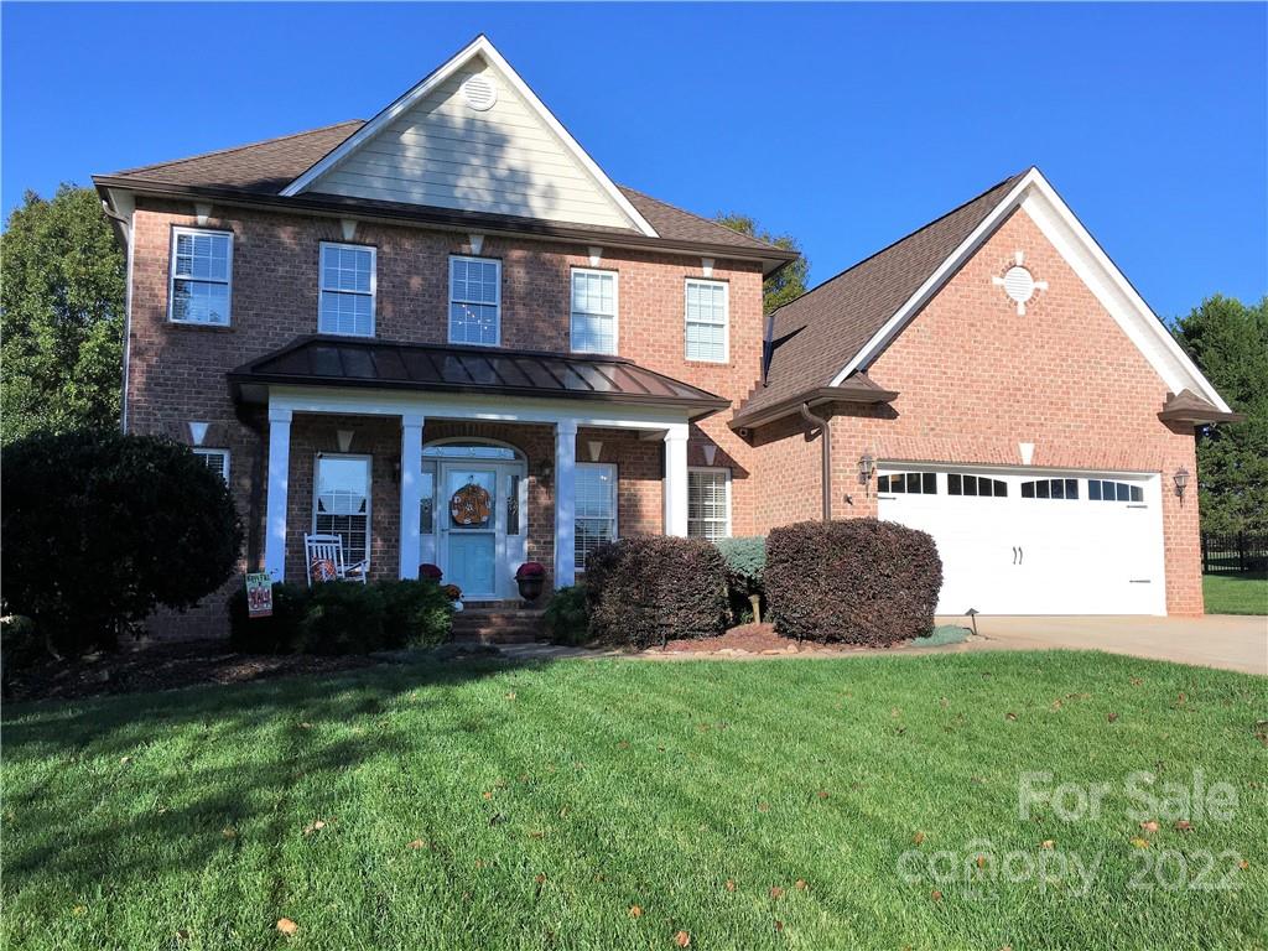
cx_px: 634
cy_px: 476
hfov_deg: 61.7
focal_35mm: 29
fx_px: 1062
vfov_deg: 48.2
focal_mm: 4.15
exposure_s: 1/2481
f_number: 2.2
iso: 40
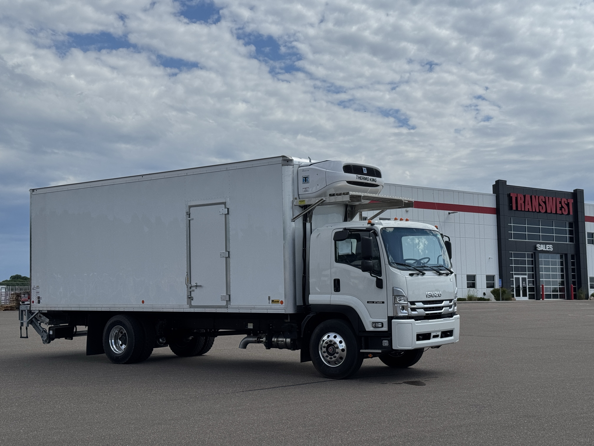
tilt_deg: +5.3
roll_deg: +1.3
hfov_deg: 39.7
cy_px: 223
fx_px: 824
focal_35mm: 48
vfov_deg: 30.3
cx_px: 297
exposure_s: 1/9009
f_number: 1.78
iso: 64
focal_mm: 6.76
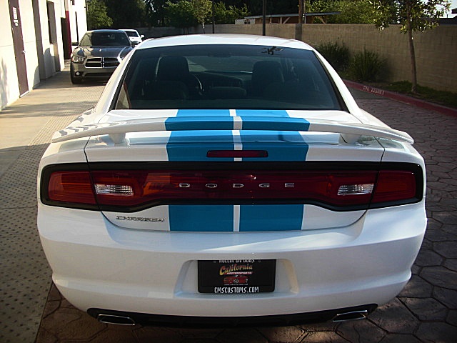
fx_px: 475
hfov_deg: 51.4
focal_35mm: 36
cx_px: 228
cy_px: 172
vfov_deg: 39.7
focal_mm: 6.3
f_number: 2.8
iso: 50
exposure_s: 1/500
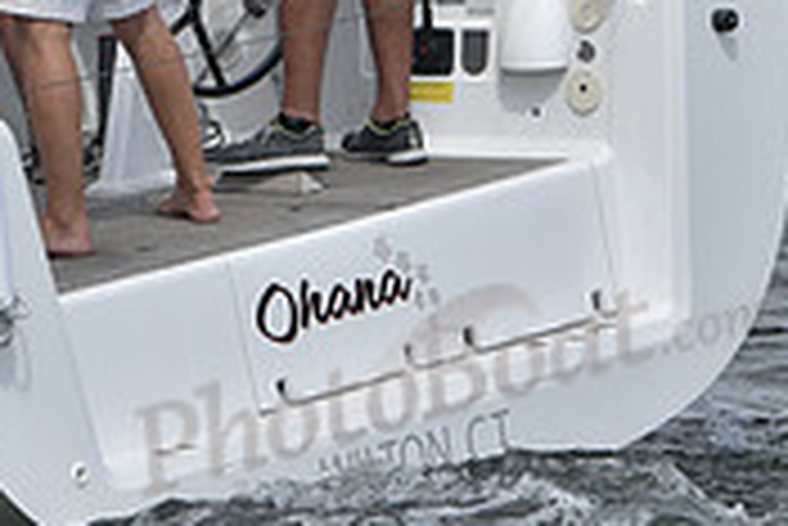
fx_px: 12684
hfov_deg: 3.6
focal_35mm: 579
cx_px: -95
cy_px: -250
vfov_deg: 2.4
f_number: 10
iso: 250
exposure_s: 1/800
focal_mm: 175
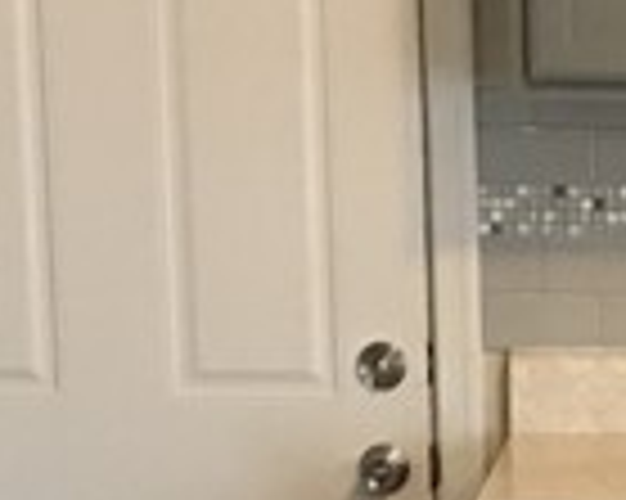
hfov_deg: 8.7
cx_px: 1293
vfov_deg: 7.3
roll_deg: -1.1
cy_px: 698
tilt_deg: -10.8
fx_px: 3851
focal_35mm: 208
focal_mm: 4.15
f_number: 2.2
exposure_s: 1/15
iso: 80
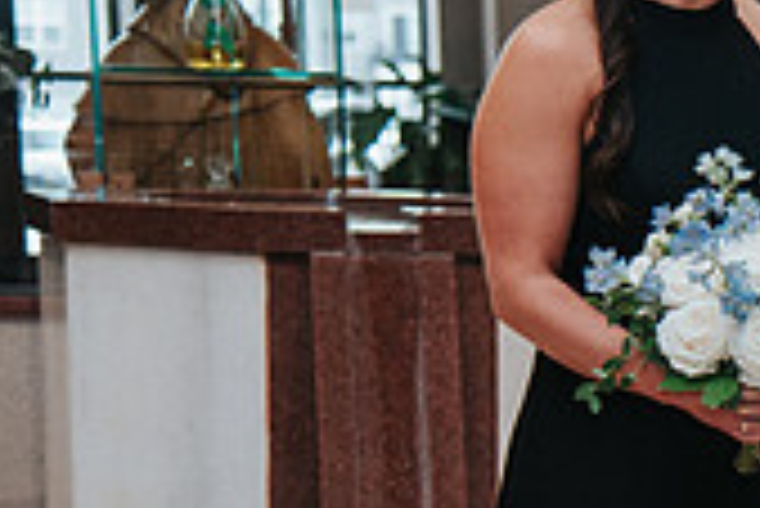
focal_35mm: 209
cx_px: 1411
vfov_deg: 6.5
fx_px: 4416
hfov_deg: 9.3
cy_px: 682
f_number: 4
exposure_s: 1/200
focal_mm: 52
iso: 1000
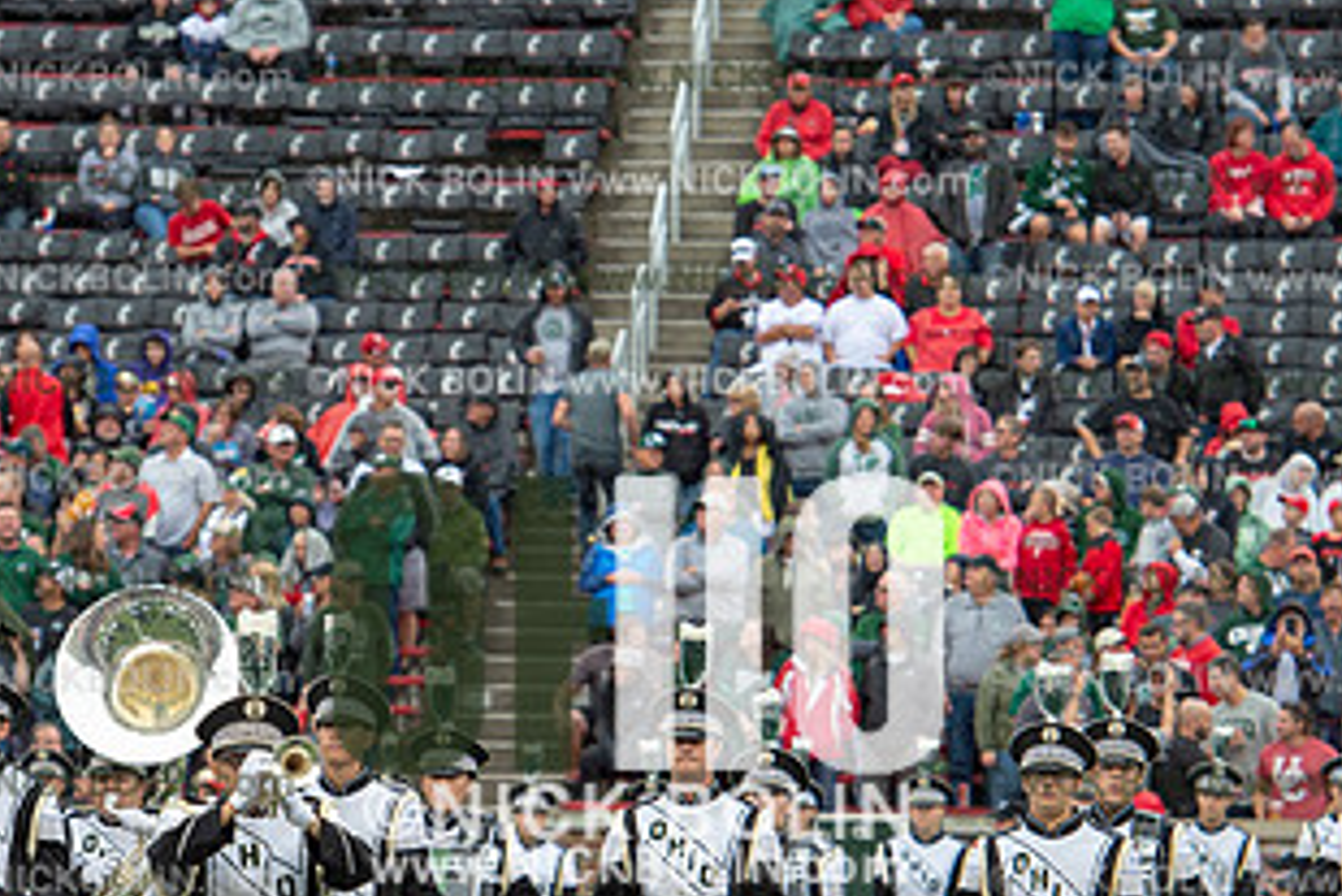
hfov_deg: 7.6
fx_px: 10107
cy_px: 680
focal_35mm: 271
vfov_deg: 5.1
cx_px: 636
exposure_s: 1/500
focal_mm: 145
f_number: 4
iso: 400
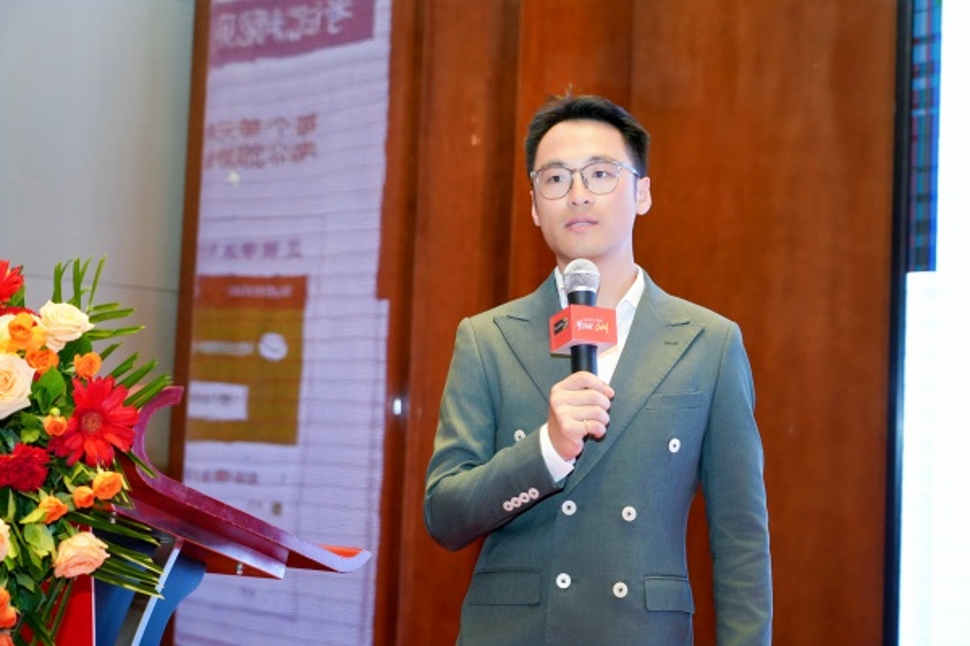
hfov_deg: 33.9
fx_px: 1590
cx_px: 485
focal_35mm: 59
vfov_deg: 23.0
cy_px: 323
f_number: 4
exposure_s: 1/200
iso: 3200
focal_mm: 59
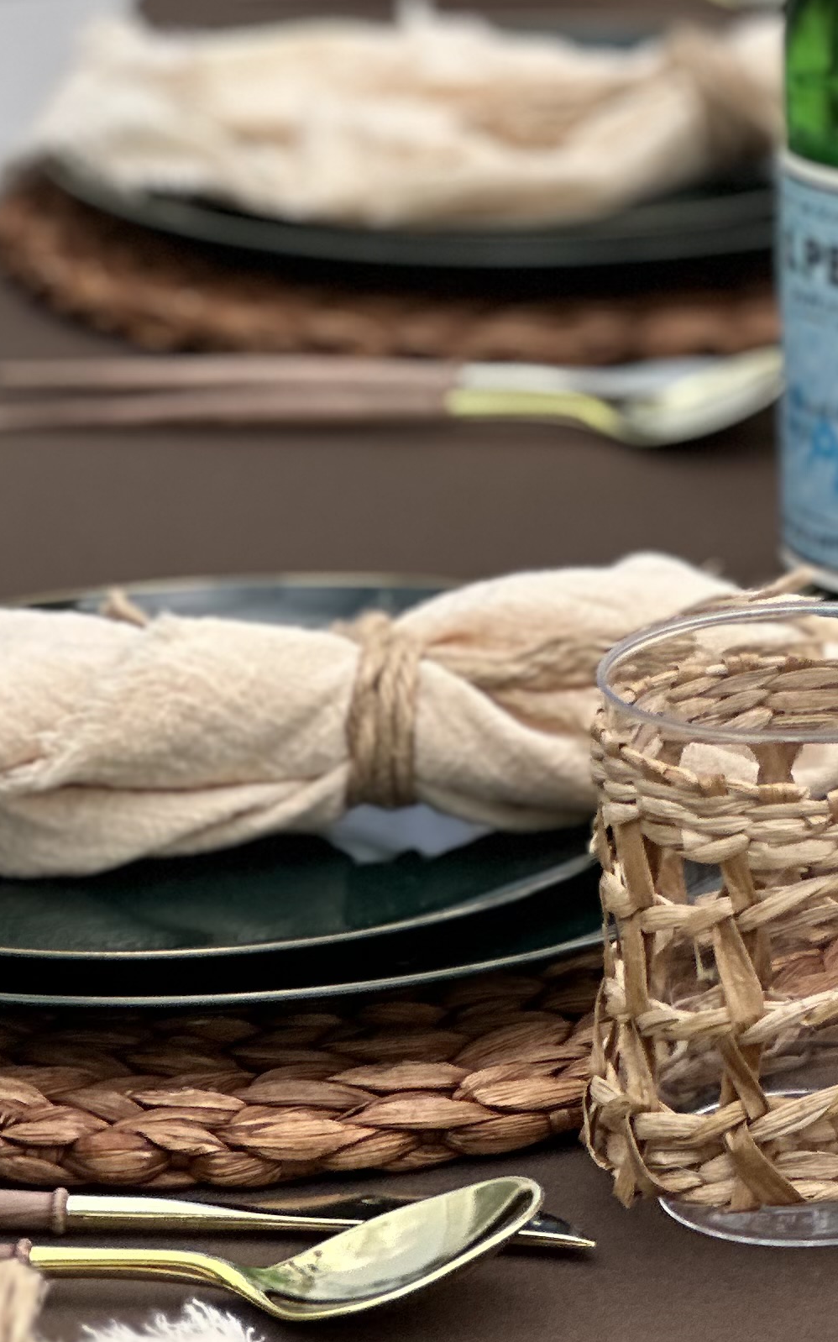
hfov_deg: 6.3
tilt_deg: -6.5
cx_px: 1195
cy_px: -275
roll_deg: -3.4
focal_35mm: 206
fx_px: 7532
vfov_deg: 10.0
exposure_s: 1/121
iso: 25
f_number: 2.8
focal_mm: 9
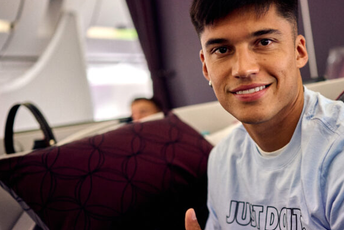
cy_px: 153
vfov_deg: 21.9
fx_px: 593
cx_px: 250
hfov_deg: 31.9
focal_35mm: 62
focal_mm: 35
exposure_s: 1/640
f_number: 1.8
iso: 2200
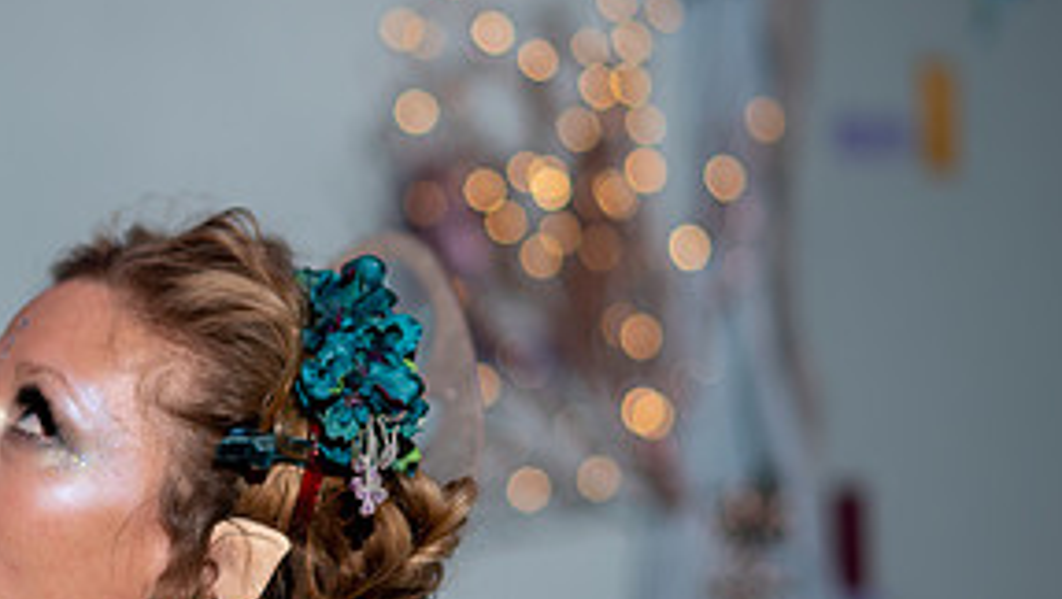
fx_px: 6257
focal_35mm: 222
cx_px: 170
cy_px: 392
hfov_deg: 9.7
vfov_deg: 5.5
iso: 200
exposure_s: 1/200
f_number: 2
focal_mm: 105
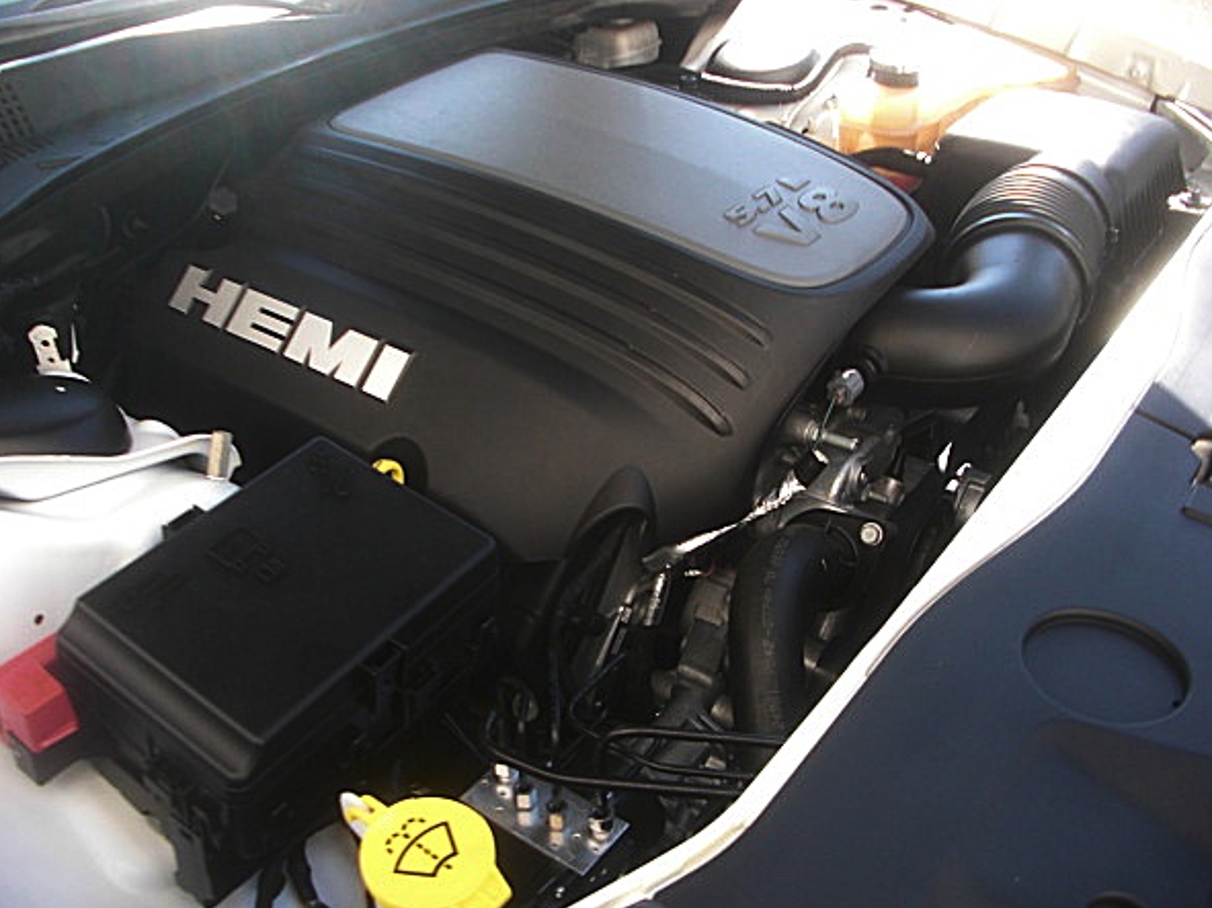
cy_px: 459
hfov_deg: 47.9
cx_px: 578
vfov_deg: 36.8
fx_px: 1365
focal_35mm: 39
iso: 50
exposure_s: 1/160
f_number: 2.8
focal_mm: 6.3
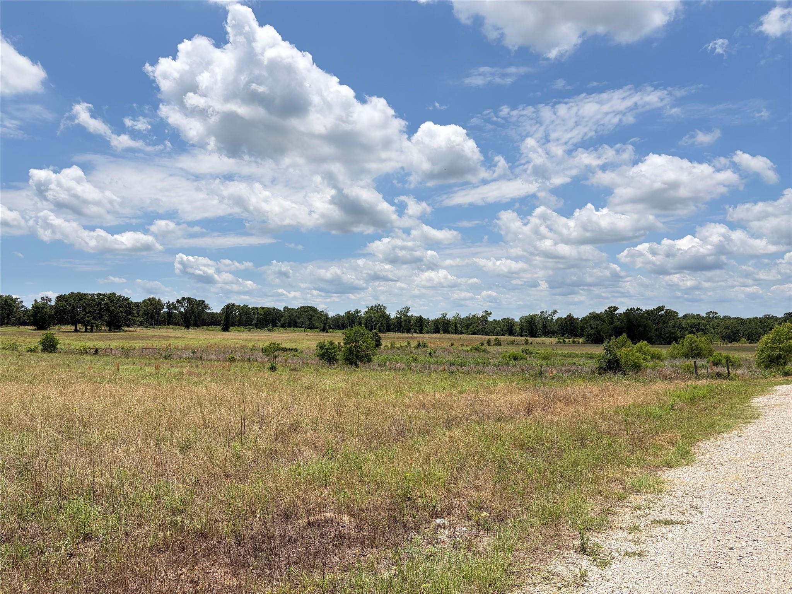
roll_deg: +1.0
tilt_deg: +2.8
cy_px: 297
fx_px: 595
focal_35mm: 26
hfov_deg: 67.3
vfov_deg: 53.1
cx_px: 396
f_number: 1.6
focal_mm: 5.96
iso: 50
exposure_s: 1/2985
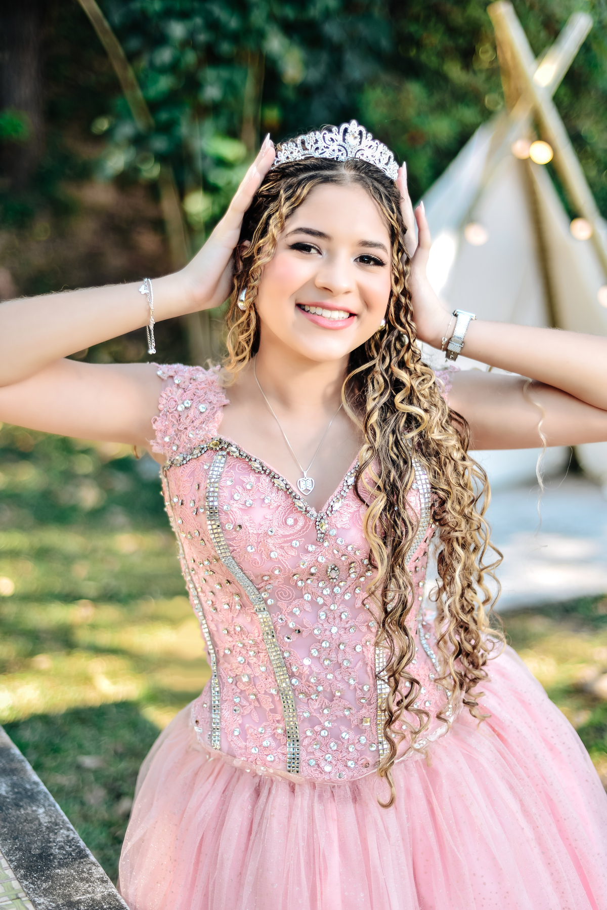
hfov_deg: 27.0
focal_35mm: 50
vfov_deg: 39.6
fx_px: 1264
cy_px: 455
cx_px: 304
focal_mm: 50
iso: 80
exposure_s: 1/200
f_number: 1.8
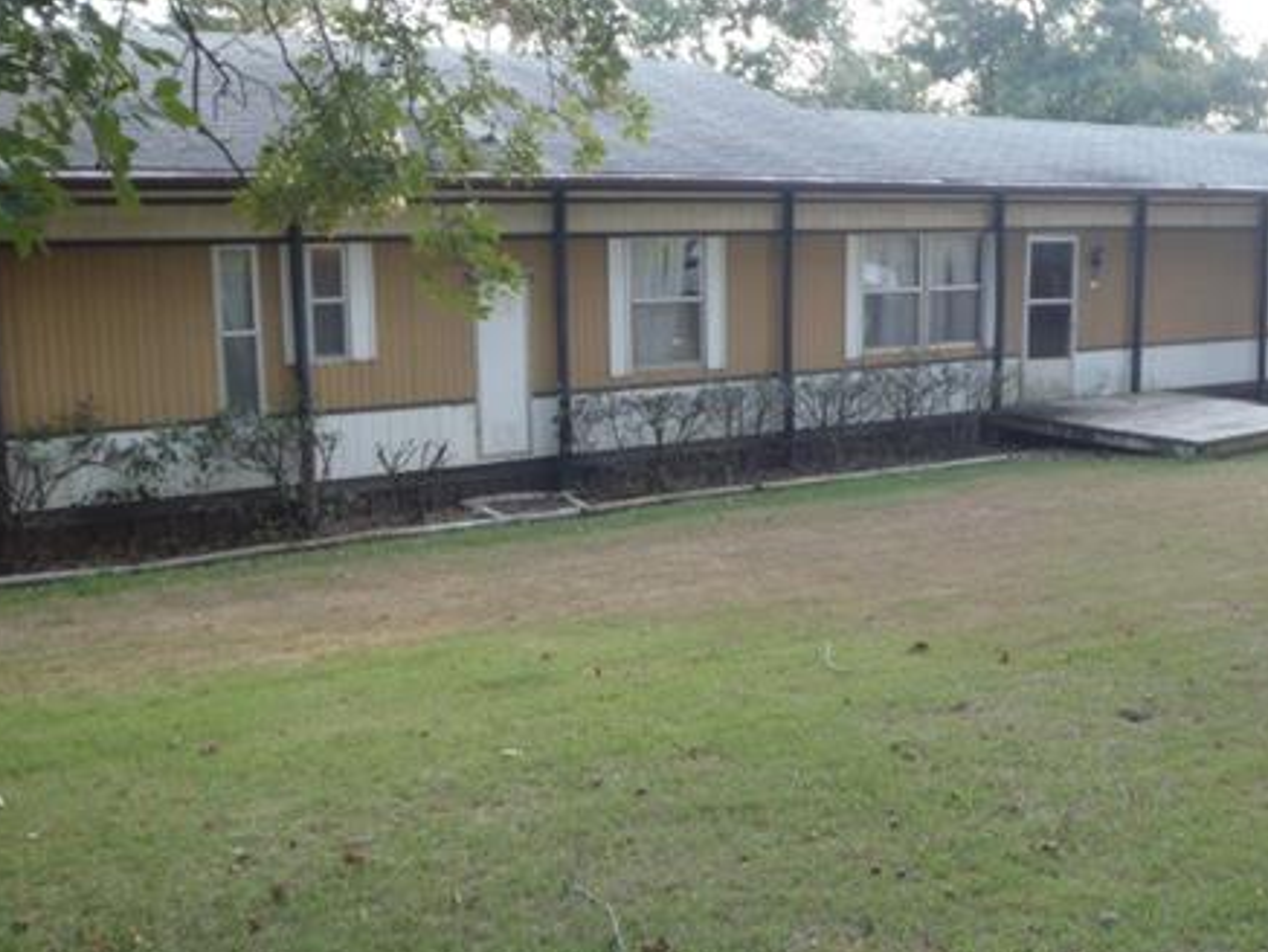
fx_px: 1502
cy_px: 554
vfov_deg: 35.1
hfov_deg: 45.6
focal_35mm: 41
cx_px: 743
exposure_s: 1/30
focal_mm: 5
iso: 64
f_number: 3.5
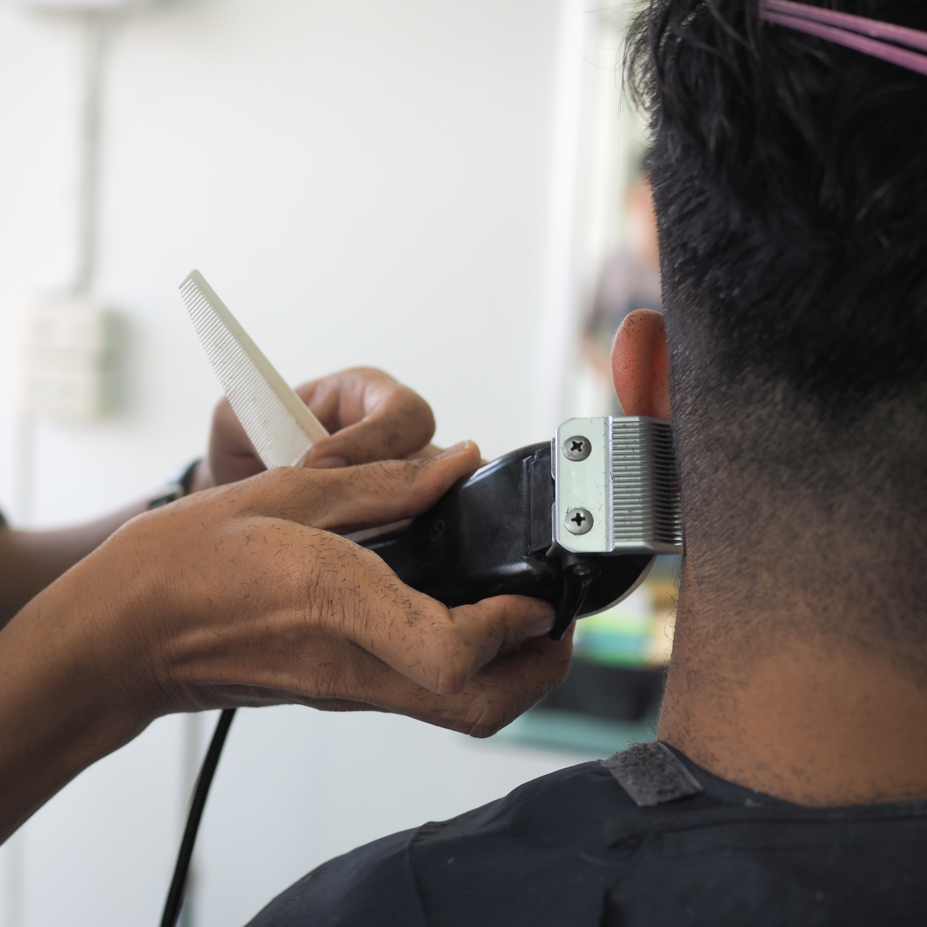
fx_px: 1788
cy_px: 464
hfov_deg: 29.1
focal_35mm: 59
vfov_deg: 29.1
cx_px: 430
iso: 100
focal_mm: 25
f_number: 2.2
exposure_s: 1/160
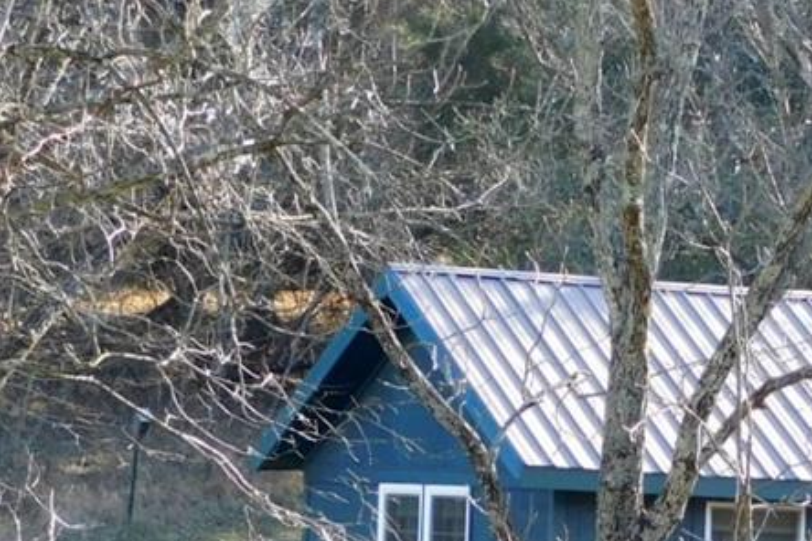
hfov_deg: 7.2
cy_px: 938
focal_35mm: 281
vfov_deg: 4.8
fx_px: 6338
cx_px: 1136
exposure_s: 1/80
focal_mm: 14.2
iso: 125
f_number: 4.4
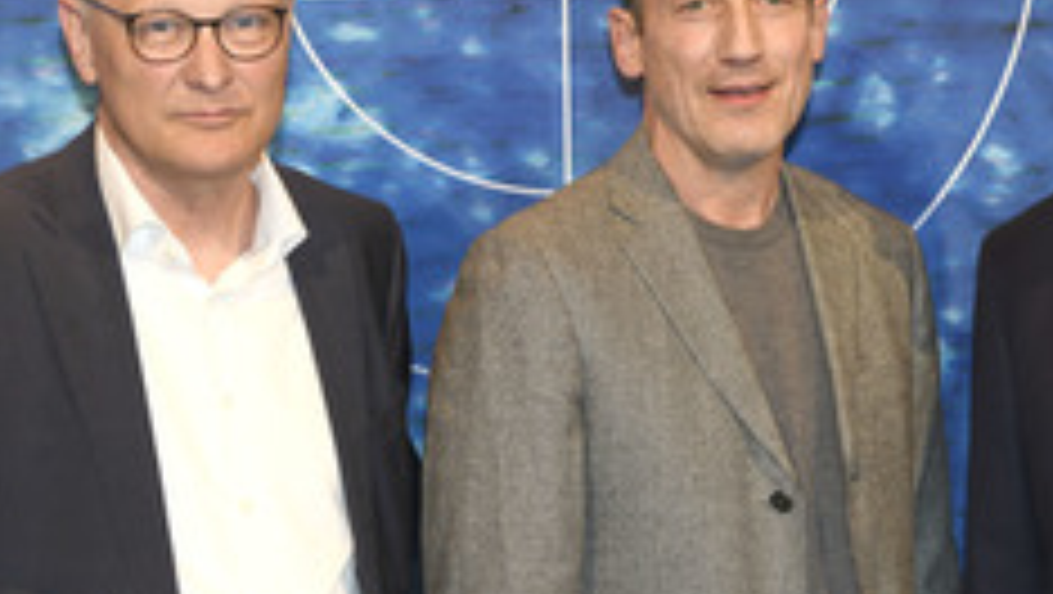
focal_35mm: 111
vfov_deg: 10.9
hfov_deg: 19.2
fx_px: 3101
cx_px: 713
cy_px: 400
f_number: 4
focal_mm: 55
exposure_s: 1/250
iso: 640
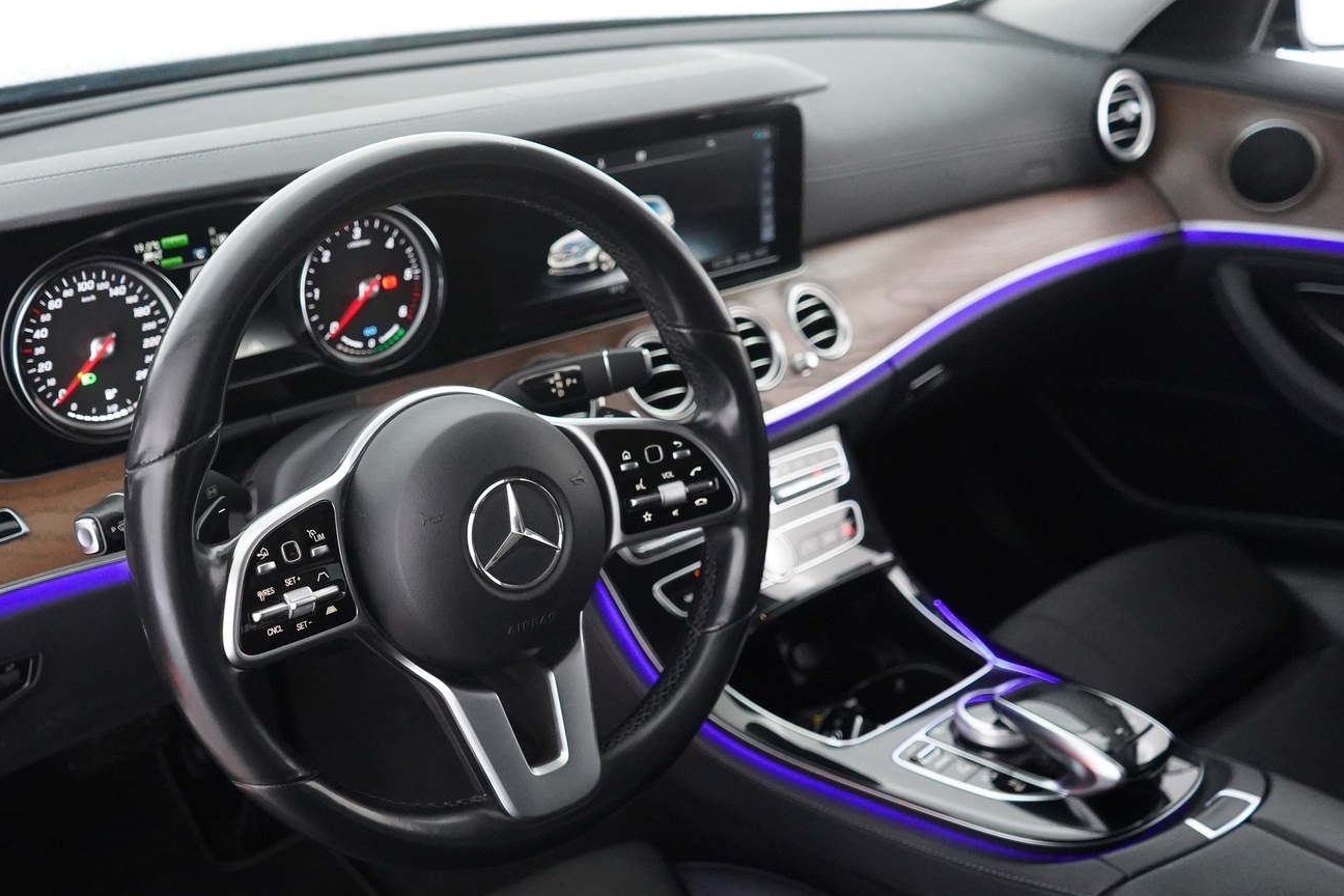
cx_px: 521
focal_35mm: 35
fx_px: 1307
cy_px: 554
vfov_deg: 37.6
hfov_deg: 53.9
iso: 10000
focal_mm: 28
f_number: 3.5
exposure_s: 1/60
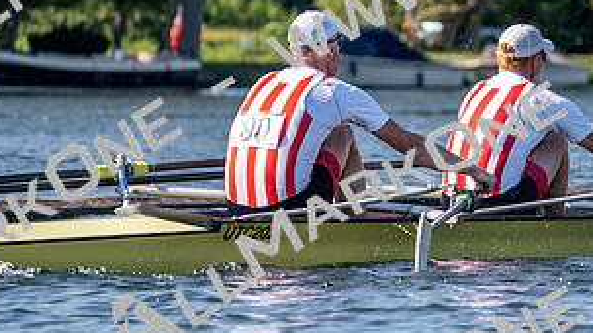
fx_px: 7731
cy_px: 75
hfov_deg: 4.4
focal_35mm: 492
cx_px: 509
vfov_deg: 2.5
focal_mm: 245
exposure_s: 1/1600
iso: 320
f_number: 5.6
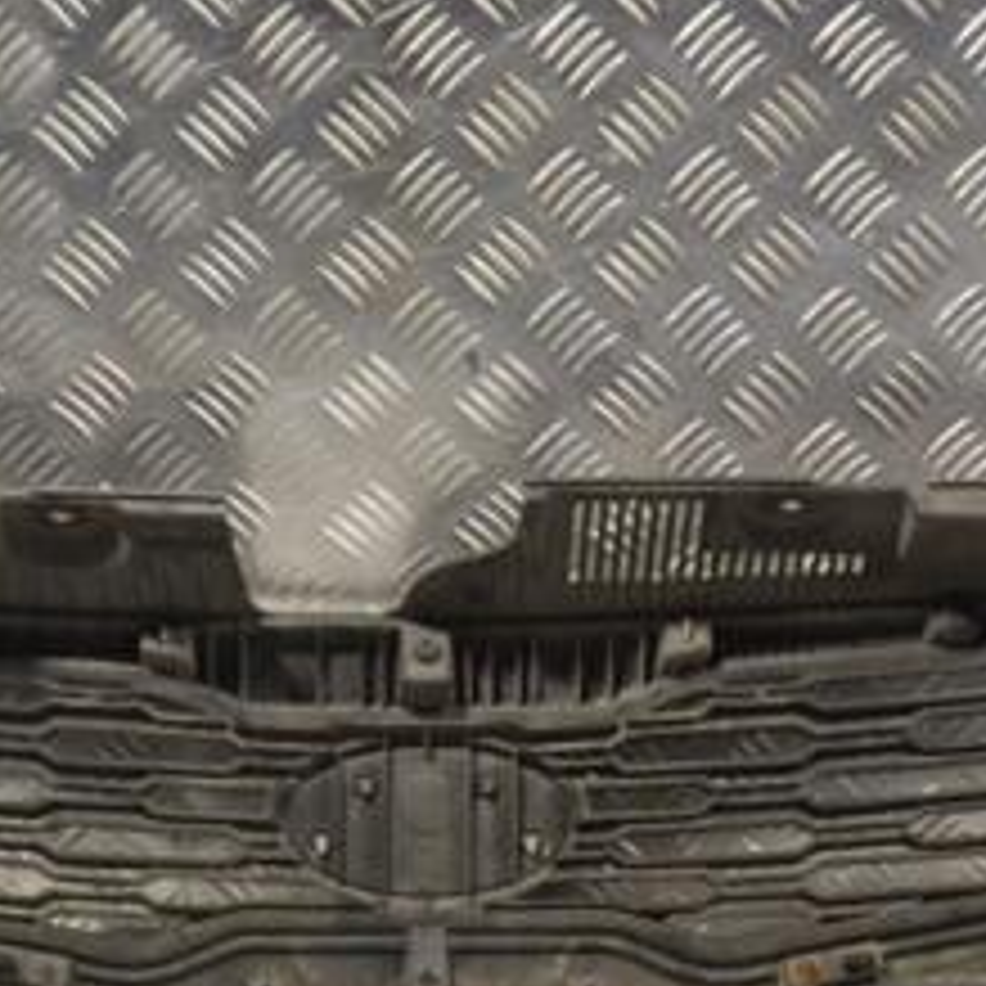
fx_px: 2481
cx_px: 401
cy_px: 495
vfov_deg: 22.5
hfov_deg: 22.4
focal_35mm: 77
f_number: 8
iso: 3200
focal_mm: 22
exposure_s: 1/250
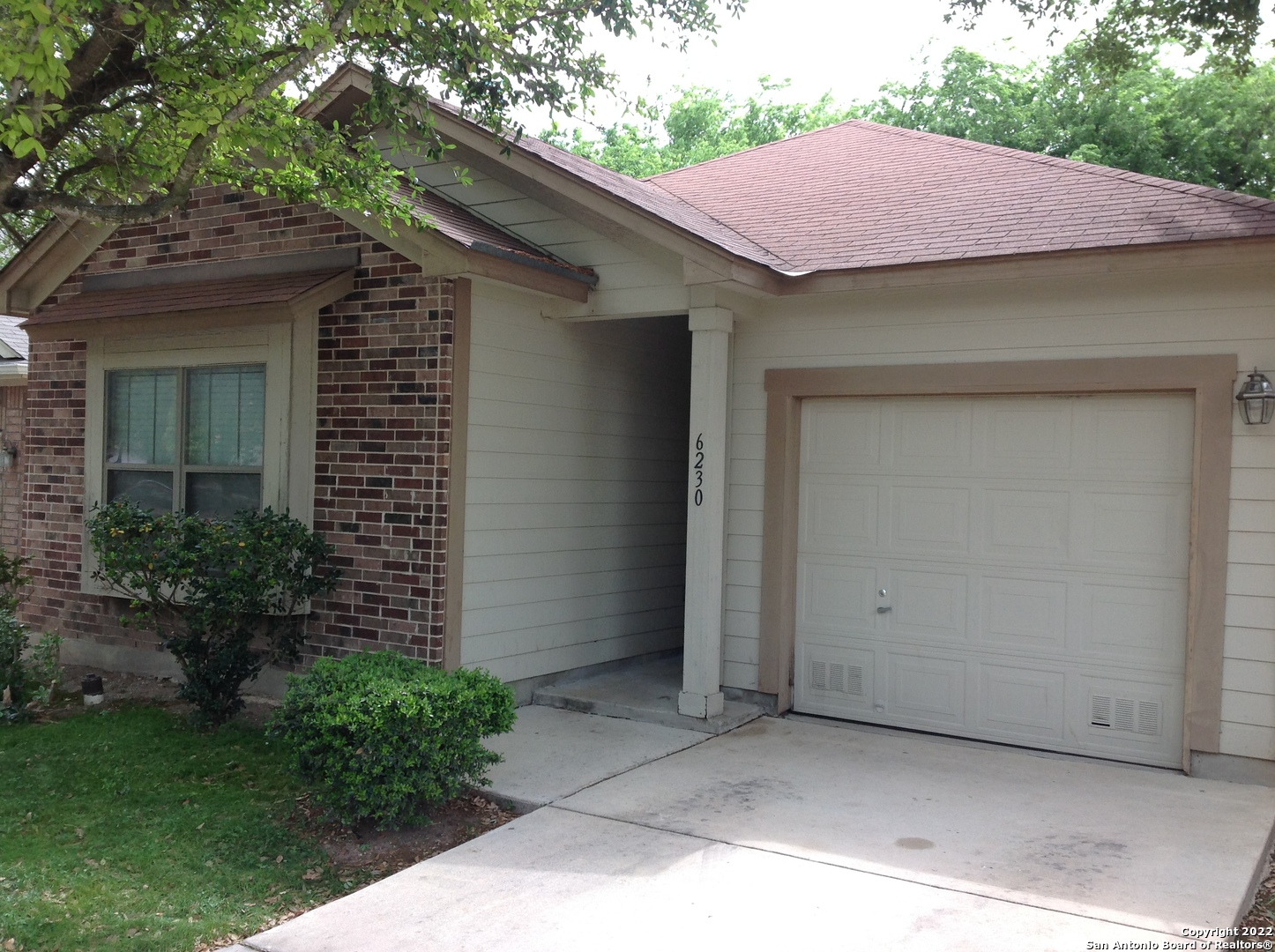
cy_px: 476
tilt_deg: +0.3
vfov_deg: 40.6
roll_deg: -2.7
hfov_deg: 52.7
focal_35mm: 35
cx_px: 638
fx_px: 1287
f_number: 2.4
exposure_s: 1/355
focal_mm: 4.28
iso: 50
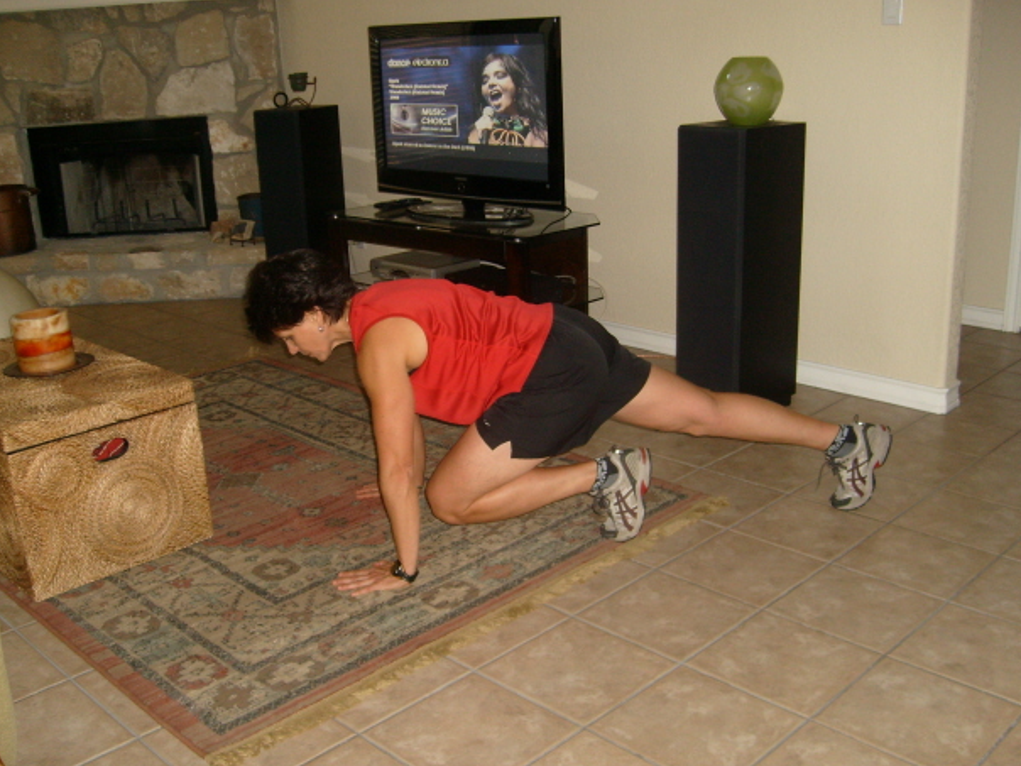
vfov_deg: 38.7
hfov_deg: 50.1
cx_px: 516
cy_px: 373
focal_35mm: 37
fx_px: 1091
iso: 120
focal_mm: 5.8
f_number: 2.8
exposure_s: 1/45
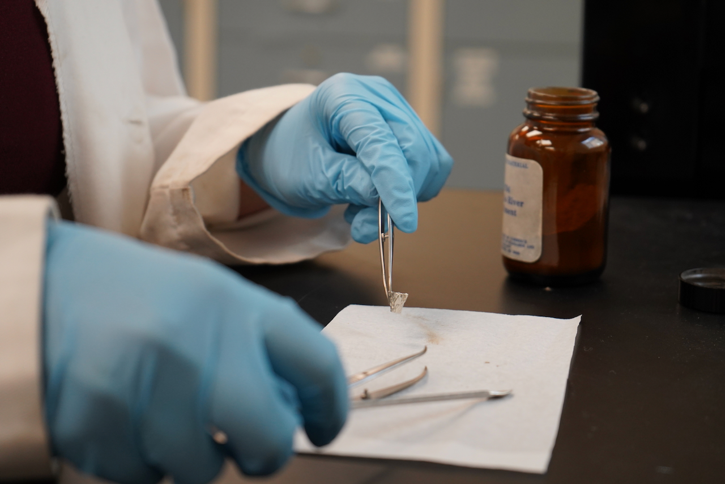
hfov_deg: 28.8
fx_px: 1410
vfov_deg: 19.5
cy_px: 242
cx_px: 362
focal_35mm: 70
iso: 1600
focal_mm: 70
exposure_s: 1/160
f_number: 5.6
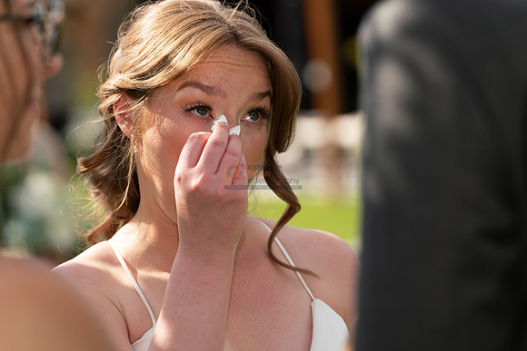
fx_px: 2196
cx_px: 264
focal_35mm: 150
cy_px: 176
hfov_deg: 13.7
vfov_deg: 9.2
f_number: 4.5
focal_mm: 150
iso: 400
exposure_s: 1/1250
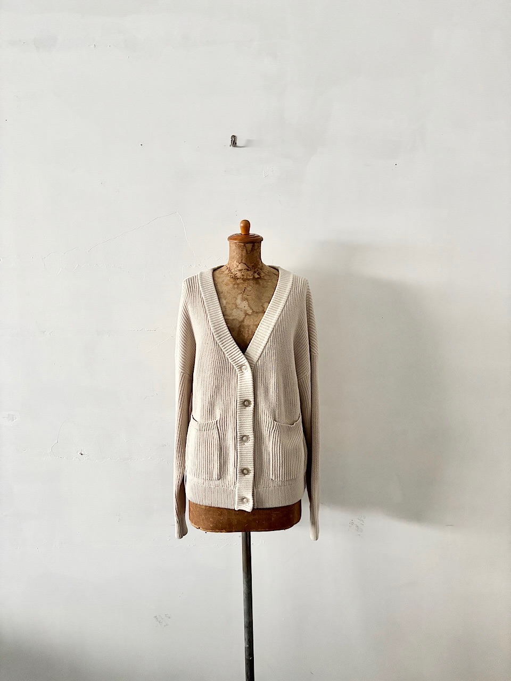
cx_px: 256
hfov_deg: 53.1
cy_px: 340
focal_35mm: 26
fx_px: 512
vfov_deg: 67.3
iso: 320
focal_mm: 5.96
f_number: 1.6
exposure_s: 1/60
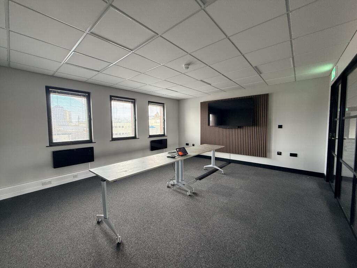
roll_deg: +0.7
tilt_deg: -3.6
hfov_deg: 102.1
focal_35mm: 14
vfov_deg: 85.7
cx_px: 178
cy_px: 134
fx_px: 144
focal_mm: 2.22
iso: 200
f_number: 2.2
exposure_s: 1/99
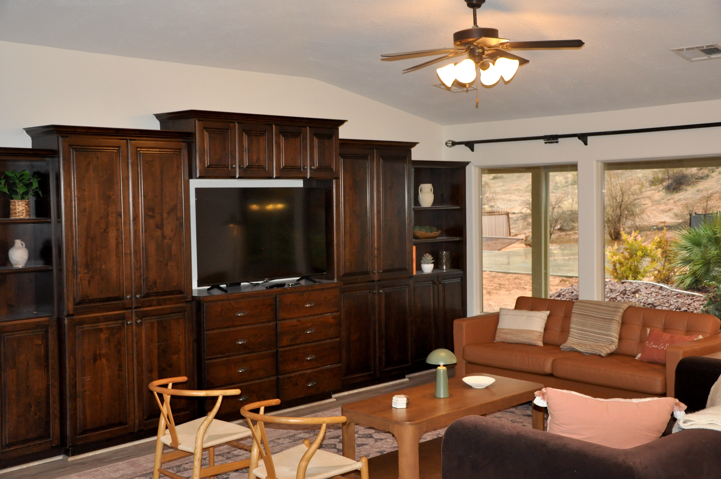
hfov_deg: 43.7
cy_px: 240
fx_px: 900
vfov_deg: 29.8
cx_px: 360
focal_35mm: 45
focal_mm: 30
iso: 800
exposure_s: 1/60
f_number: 4.2
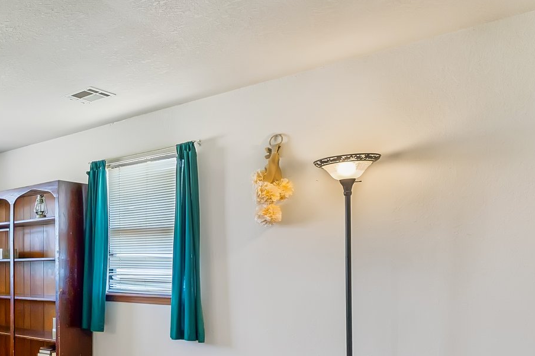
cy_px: 269
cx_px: -25
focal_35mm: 34
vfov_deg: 37.8
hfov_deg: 45.1
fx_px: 505
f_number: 8
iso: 200
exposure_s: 1/13
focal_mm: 10
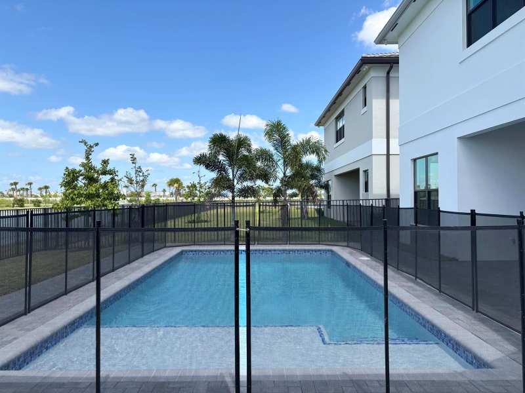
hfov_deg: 67.3
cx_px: 262
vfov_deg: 53.1
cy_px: 196
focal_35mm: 26
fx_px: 394
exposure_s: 1/2710
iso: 50
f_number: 1.6
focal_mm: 5.96
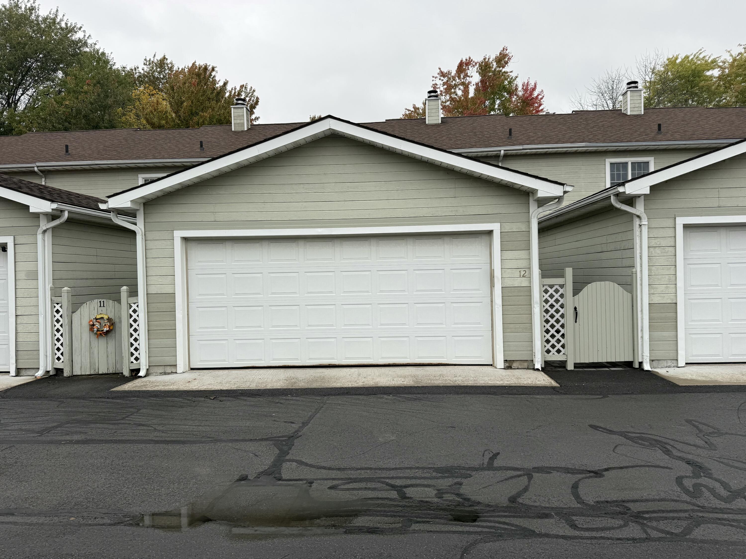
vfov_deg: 56.8
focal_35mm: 24
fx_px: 517
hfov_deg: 71.6
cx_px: 373
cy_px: 280
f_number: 1.78
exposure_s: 1/654
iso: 80
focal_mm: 6.76
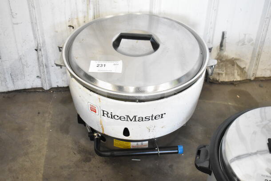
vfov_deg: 26.5
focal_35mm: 51
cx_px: 136
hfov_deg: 38.9
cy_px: 90
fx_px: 384
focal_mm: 34
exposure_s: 1/50
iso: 4000
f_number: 4.5
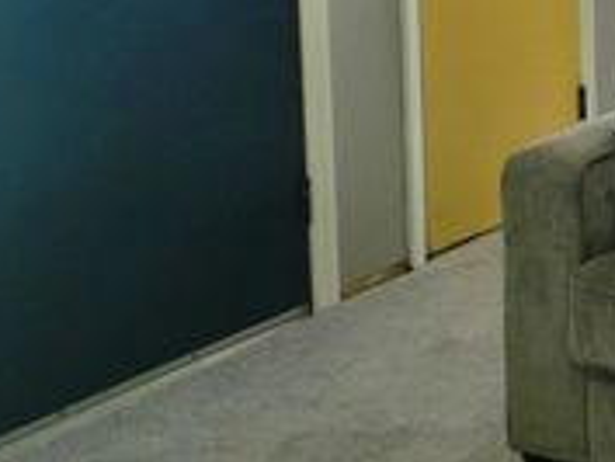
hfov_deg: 17.7
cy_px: -142
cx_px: 1025
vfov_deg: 15.0
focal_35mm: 94
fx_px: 1671
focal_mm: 5.4
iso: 250
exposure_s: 1/60
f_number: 1.8
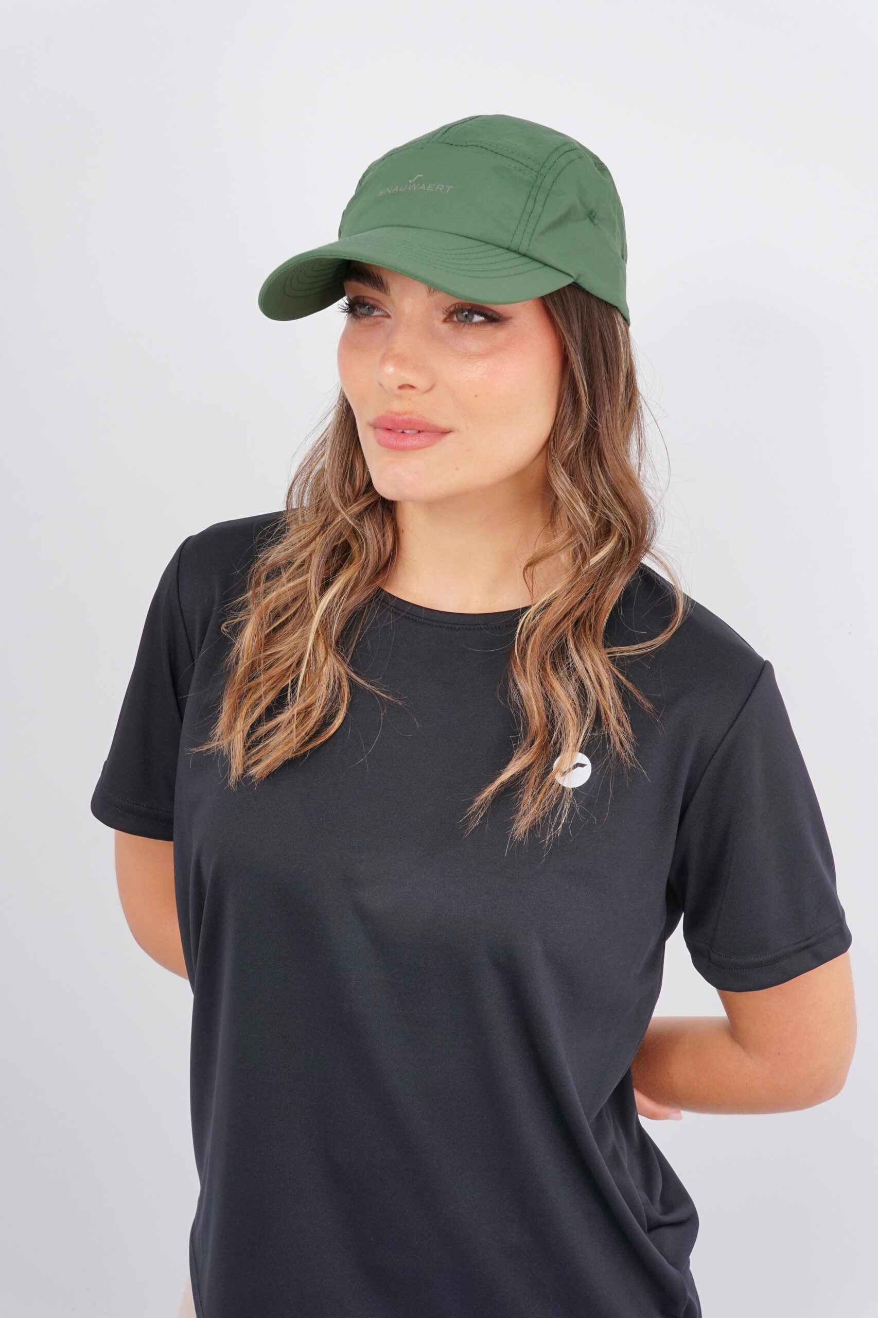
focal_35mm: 44
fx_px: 1610
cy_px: 659
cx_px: 439
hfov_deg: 30.5
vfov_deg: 44.5
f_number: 14
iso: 160
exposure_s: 1/125
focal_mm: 44
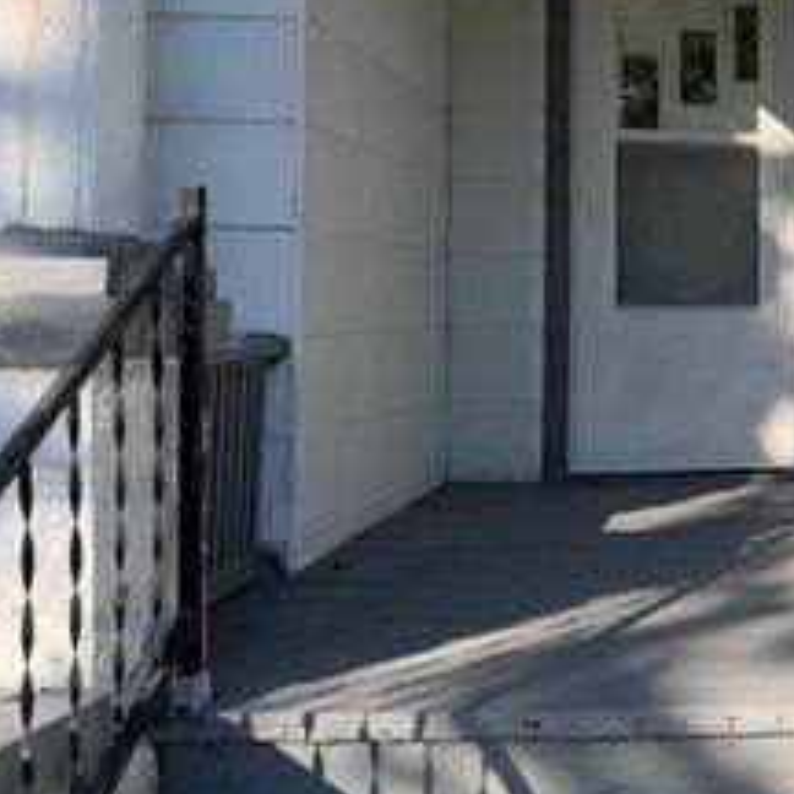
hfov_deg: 30.5
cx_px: 901
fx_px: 1272
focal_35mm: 49
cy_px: 289
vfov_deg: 34.5
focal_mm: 6.93
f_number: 1.8
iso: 80
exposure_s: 1/2976
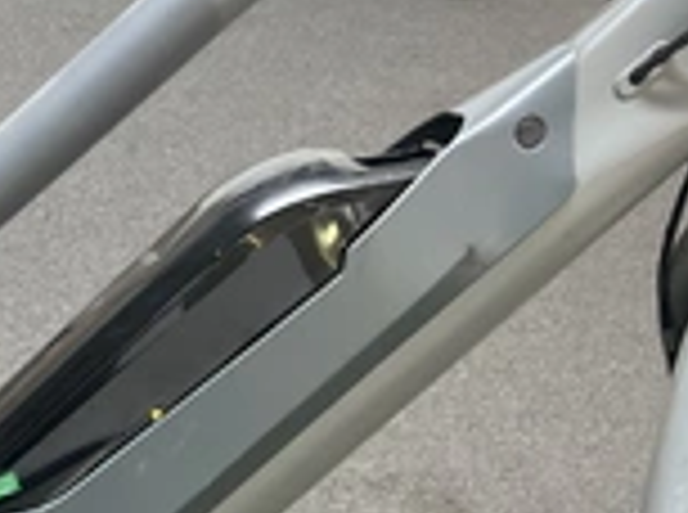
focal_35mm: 76
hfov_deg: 24.6
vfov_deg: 19.0
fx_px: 1507
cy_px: 436
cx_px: 4
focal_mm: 3
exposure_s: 1/30
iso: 320
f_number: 1.8
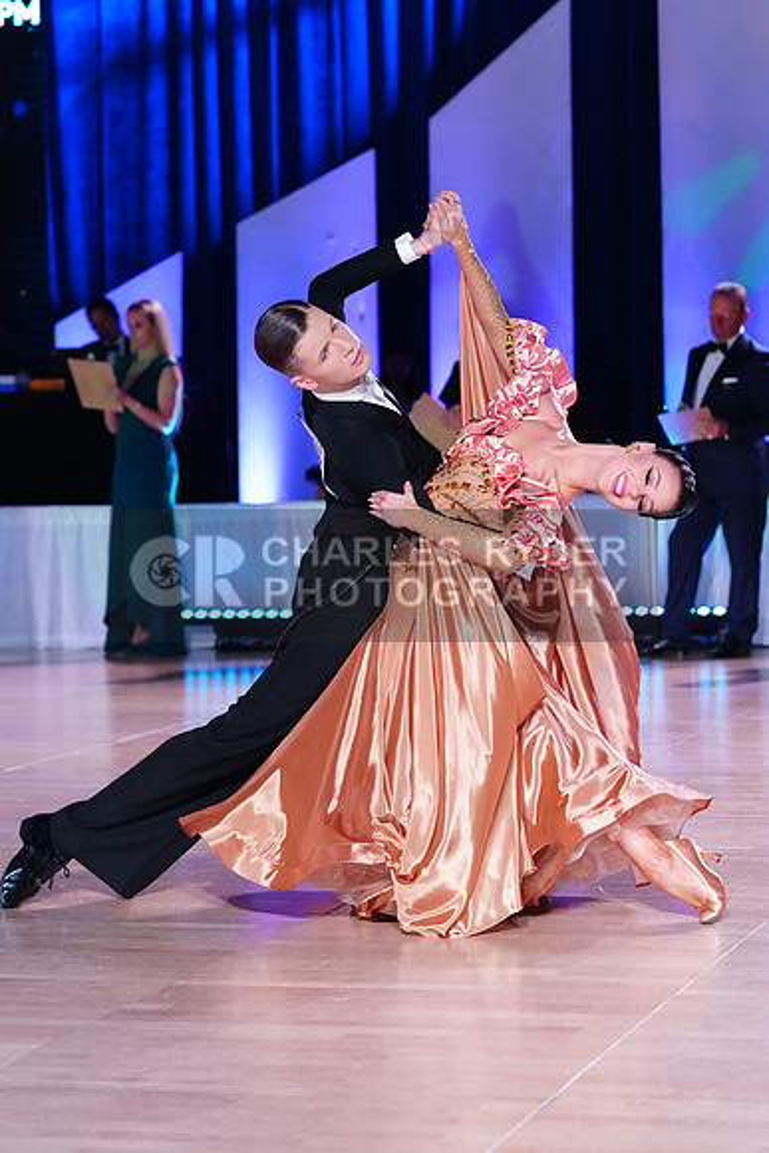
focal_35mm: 99
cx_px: 384
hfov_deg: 13.8
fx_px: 3170
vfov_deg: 20.6
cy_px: 576
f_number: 4.5
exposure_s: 1/250
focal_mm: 99
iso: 3200
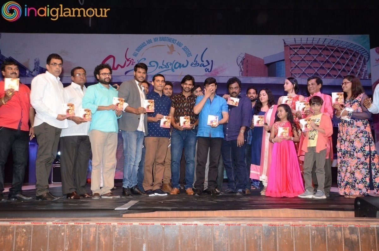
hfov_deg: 51.4
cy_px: 126
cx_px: 190
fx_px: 394
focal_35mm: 38
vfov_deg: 35.3
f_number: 7.1
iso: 1600
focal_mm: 25
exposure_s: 1/125
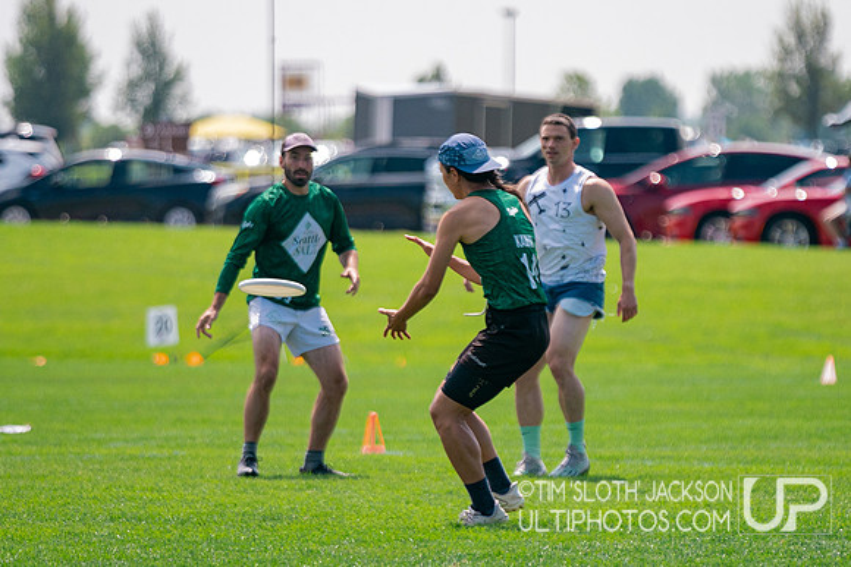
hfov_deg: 5.5
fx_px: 8879
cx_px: 456
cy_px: 317
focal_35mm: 376
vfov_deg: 3.7
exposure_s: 1/6400
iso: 500
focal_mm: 200
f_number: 2.8
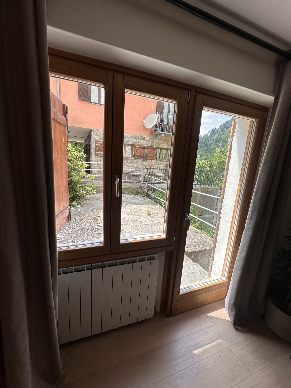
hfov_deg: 85.7
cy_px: 194
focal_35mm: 14
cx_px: 146
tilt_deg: -11.3
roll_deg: -4.3
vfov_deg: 102.1
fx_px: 157
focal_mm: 2.22
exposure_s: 1/349
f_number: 2.2
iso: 40
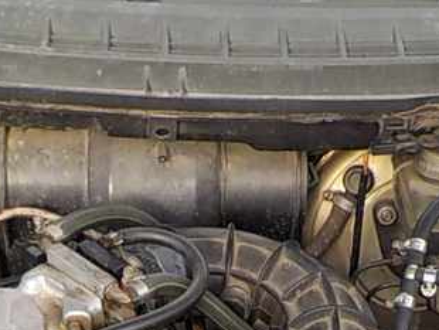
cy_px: 499
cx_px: 176
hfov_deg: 16.9
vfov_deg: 12.2
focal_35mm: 116
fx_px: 1472
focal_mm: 4.1
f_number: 3.3
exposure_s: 1/200
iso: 125
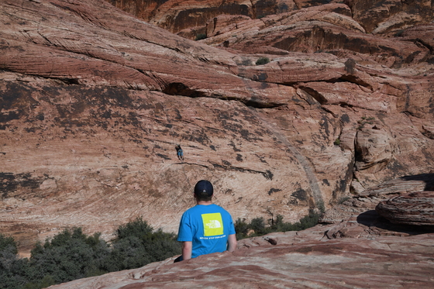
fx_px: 398
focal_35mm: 33
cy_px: 144
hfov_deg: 57.2
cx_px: 217
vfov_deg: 39.9
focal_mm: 22
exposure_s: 1/500
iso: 200
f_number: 11
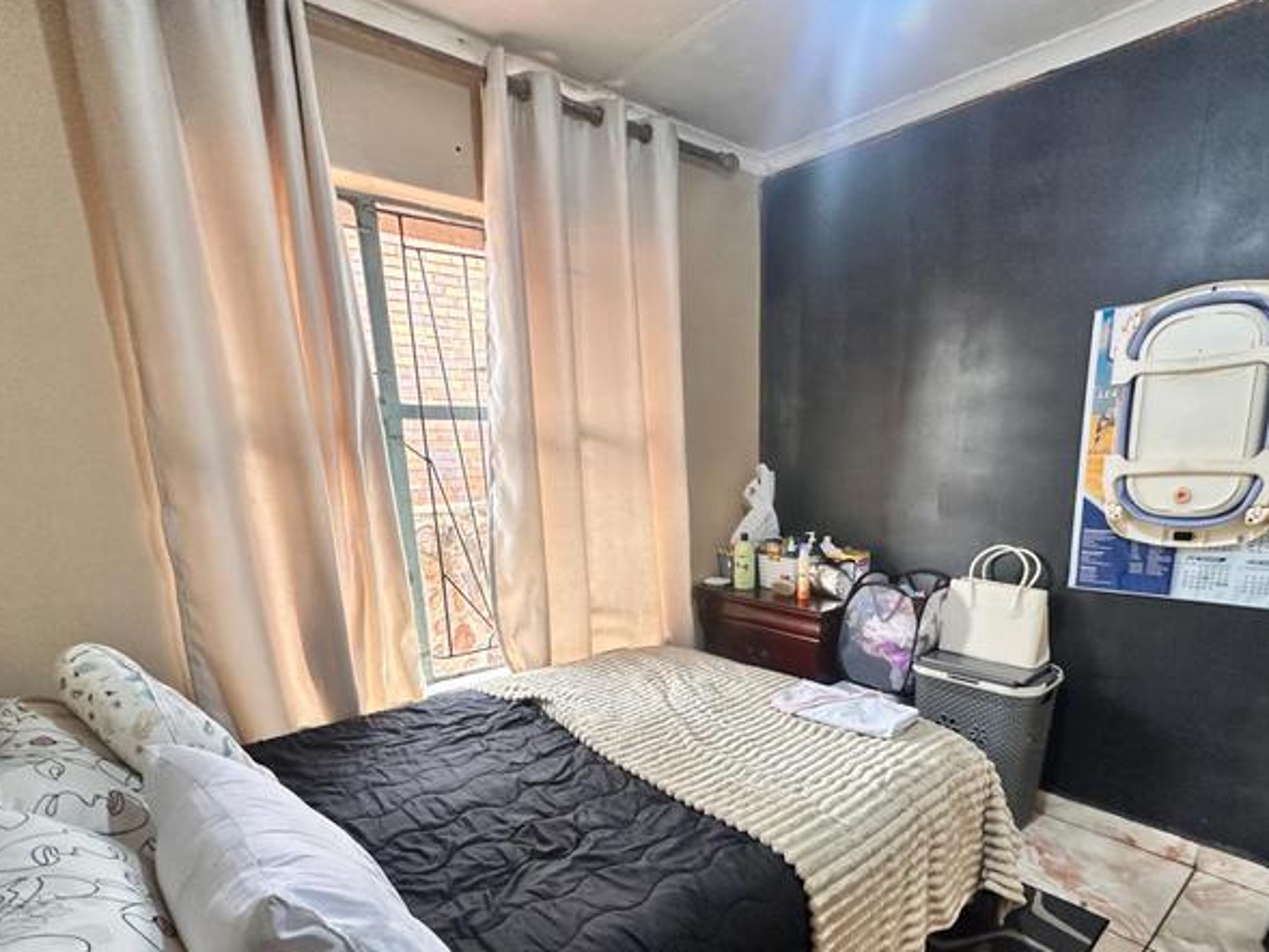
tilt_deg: -14.7
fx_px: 697
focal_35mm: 19
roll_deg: +0.7
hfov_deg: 84.3
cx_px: 711
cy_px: 633
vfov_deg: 66.9
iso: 200
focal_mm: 2.22
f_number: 2.2
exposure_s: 1/50
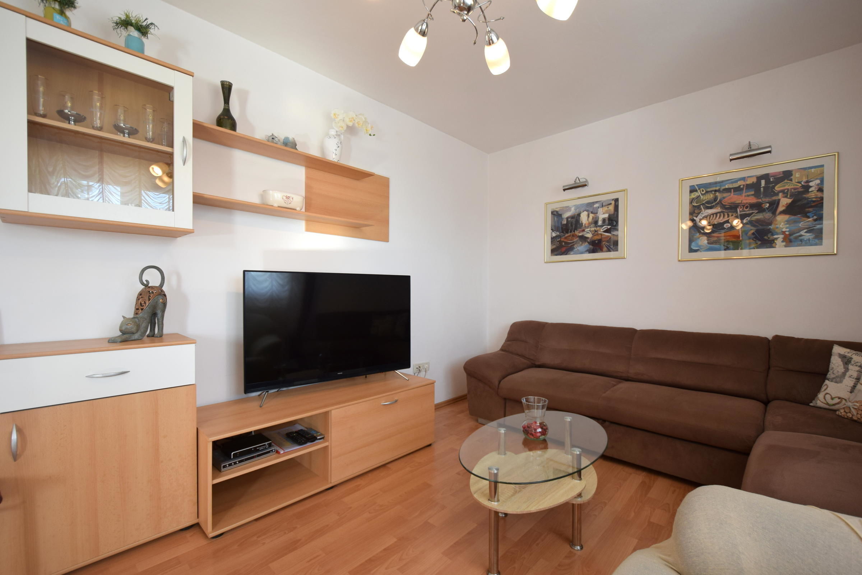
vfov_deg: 77.3
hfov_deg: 100.4
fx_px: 359
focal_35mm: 15
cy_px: 288
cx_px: 431
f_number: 4.5
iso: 400
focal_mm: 10
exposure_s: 1/80
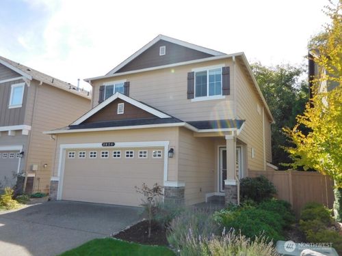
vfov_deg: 54.9
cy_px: 128
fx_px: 247
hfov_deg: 69.4
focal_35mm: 25
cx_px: 171
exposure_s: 1/800
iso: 125
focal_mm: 4.5
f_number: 3.3
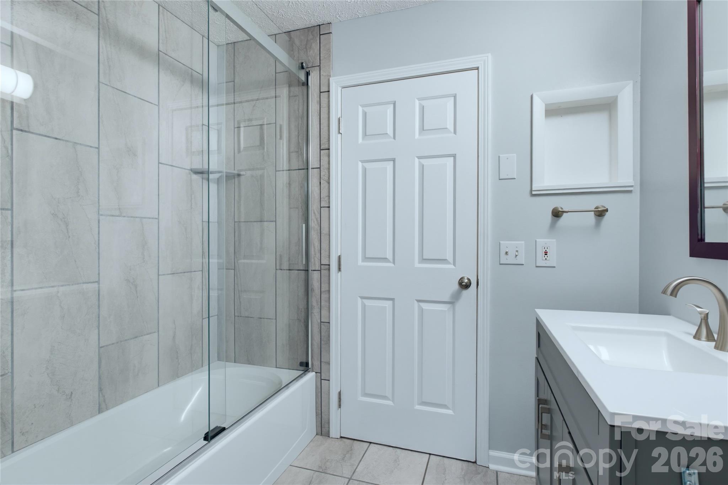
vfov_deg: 73.7
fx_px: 323
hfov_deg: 96.8
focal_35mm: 16
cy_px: 242
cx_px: 364
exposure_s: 1/5
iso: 400
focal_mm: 11
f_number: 8
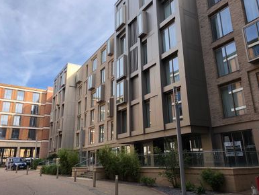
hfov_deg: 61.6
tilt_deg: +16.8
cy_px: 98
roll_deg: +1.2
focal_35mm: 29
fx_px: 217
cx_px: 132
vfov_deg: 48.3
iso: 20
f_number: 1.8
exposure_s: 1/600
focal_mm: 3.99
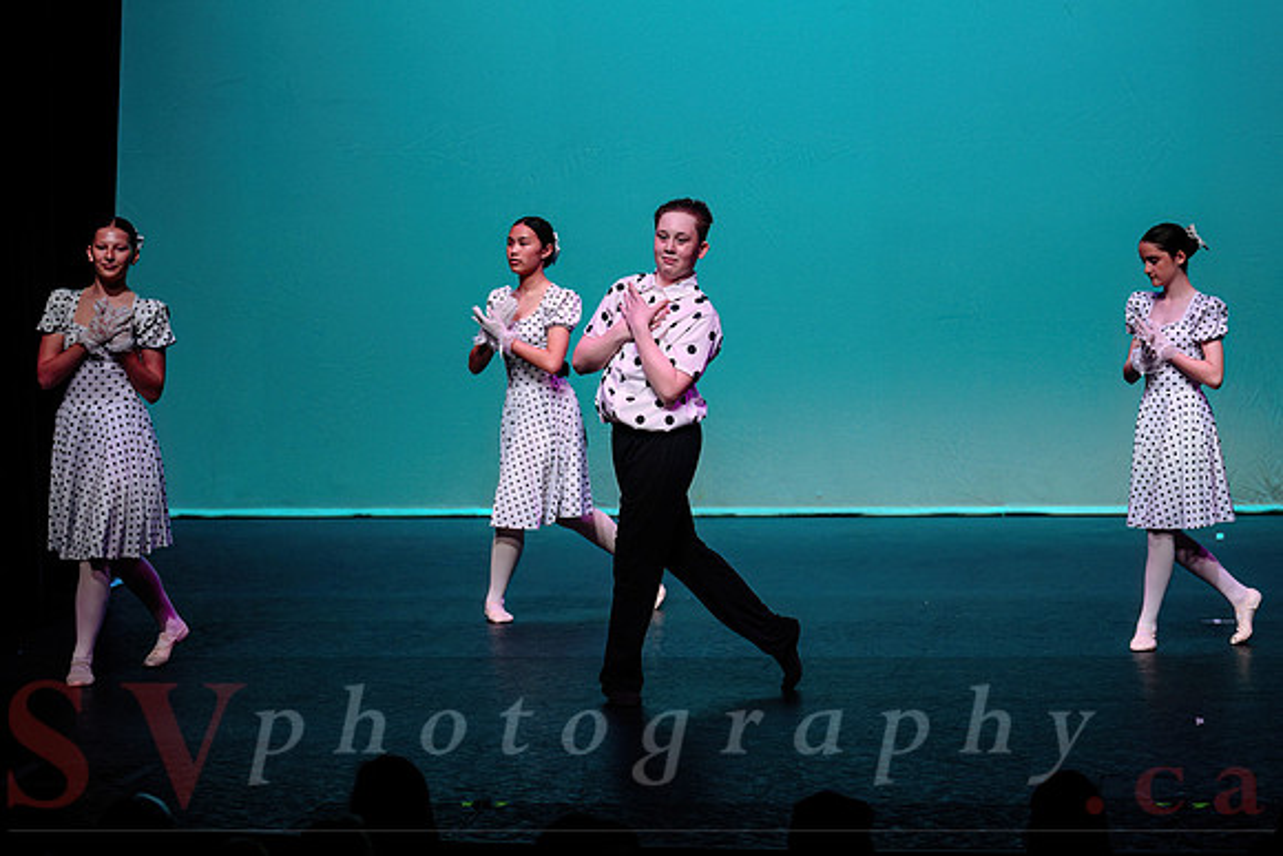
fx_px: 4859
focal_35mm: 136
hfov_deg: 15.0
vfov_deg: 10.1
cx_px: 672
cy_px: 359
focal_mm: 110
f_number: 2.8
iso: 1600
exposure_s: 1/800
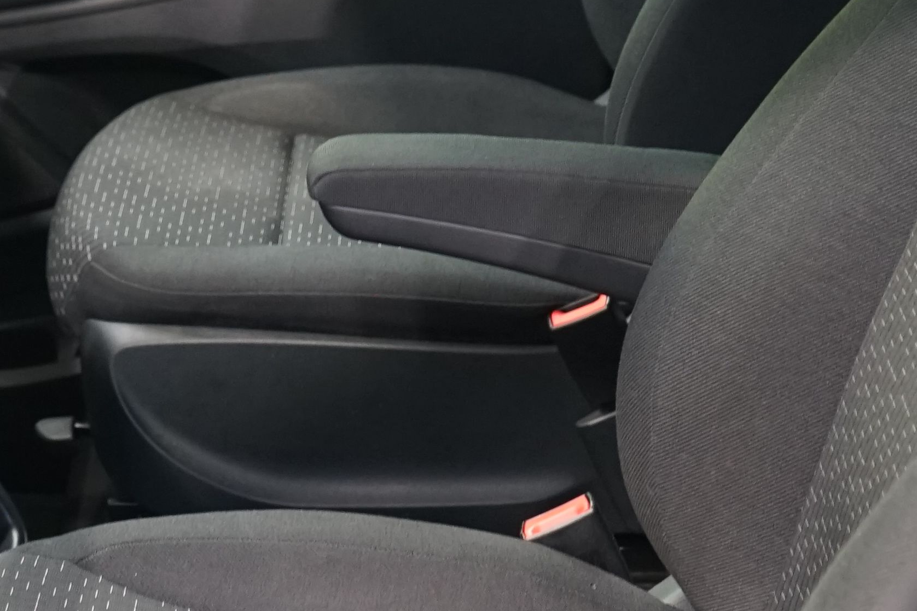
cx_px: 372
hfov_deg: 18.4
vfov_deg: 12.3
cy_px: 317
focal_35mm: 111
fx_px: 2827
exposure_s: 1/30
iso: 1250
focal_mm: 31
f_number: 4
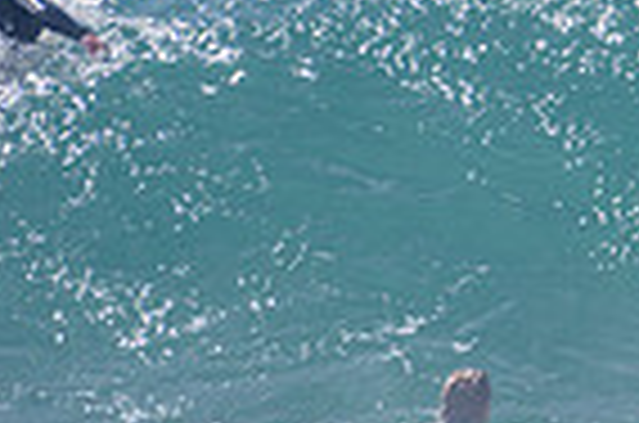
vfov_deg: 0.5
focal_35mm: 2506
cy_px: 104
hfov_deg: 0.8
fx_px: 44382
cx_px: 1476
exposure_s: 1/2000
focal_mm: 500
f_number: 5.6
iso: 90
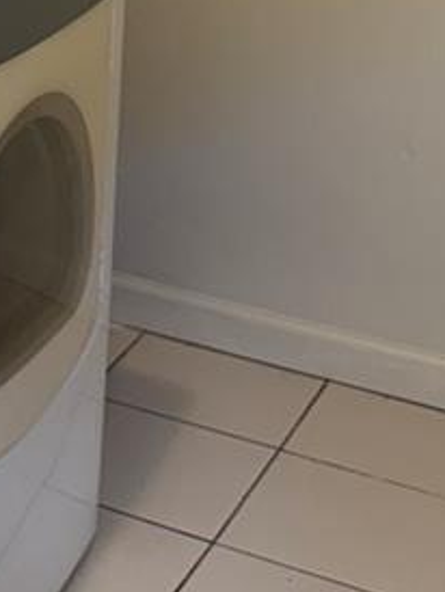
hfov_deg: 12.8
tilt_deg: -5.4
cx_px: -367
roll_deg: -0.3
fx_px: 1797
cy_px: -216
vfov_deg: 17.4
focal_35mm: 105
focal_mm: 6.76
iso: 125
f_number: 1.78
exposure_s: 1/120
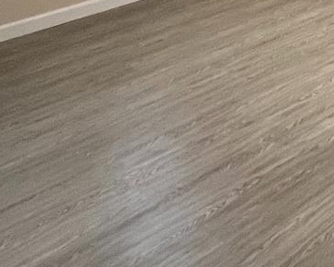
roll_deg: +1.1
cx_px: 331
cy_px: -145
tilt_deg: -6.5
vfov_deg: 18.6
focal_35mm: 72
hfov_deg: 25.2
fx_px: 712
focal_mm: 1.57
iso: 250
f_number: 1.8
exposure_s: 1/60
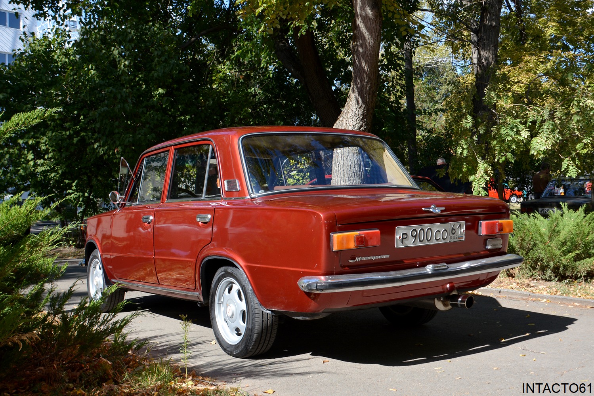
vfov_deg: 34.2
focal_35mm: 39
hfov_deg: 49.5
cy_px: 198
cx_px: 297
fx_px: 644
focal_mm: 26
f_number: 8
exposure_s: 1/250
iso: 200
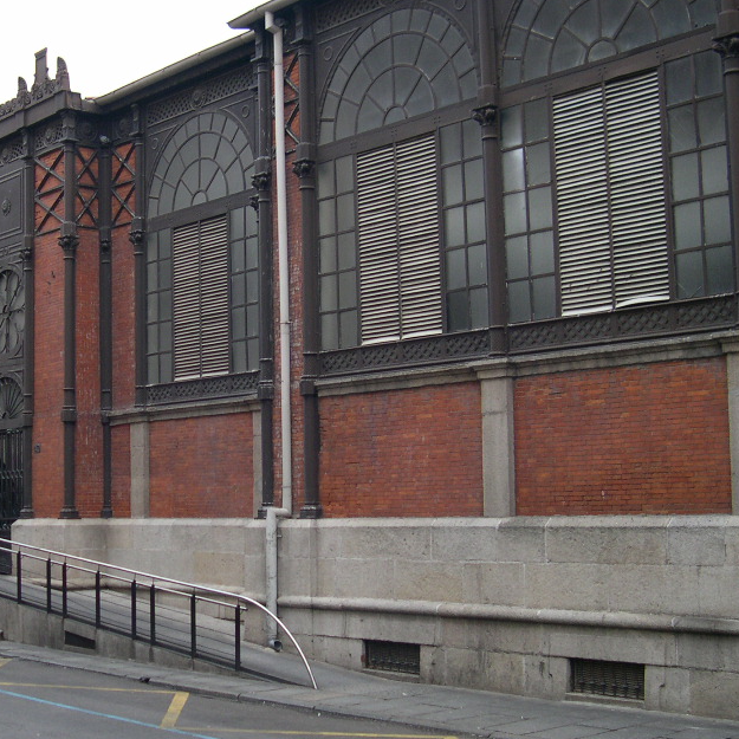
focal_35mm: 55
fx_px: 1328
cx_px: 183
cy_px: 408
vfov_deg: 31.1
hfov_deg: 30.6
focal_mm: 8
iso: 135
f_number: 2.8
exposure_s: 1/30
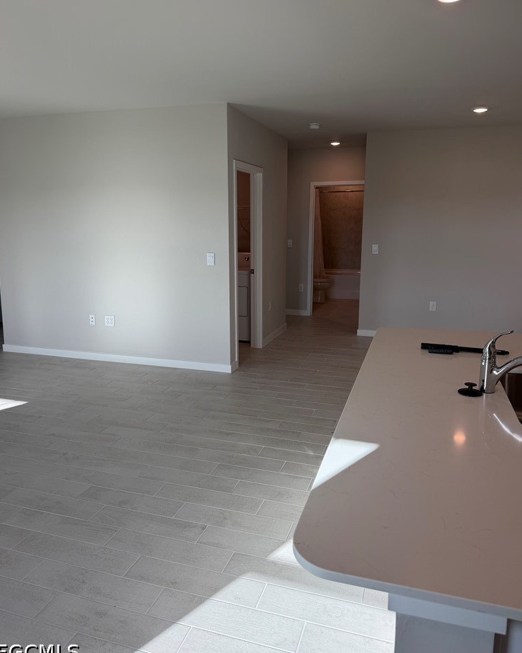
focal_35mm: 26
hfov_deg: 54.9
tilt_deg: -8.1
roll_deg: -0.2
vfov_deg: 66.0
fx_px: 502
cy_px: 306
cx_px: 262
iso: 100
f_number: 1.78
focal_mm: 6.76
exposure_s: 1/510
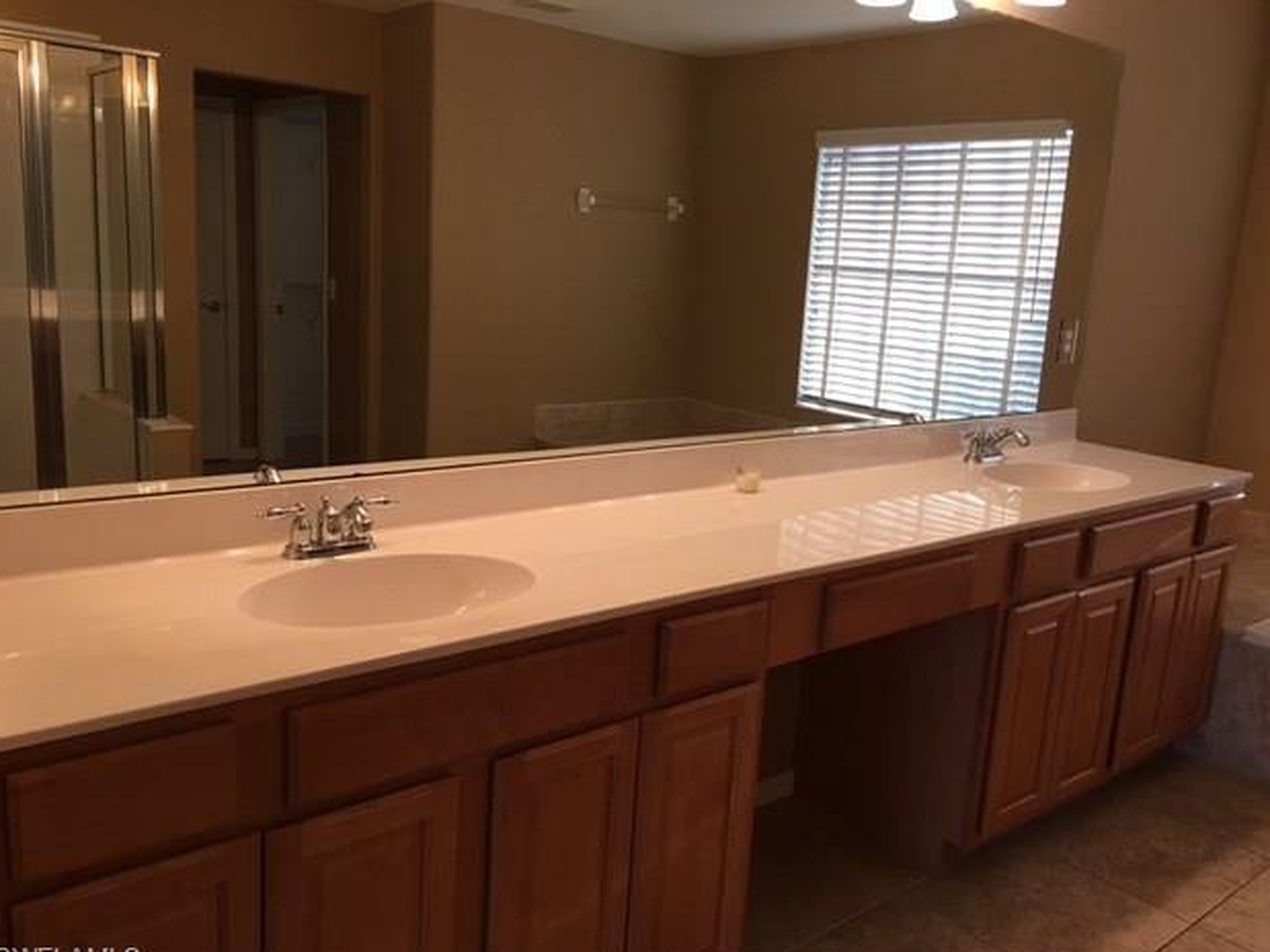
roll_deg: -4.5
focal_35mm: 30
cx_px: 646
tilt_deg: -9.8
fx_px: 1100
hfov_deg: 60.0
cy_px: 486
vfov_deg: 46.8
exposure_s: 1/30
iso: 40
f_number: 2.2
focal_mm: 4.15
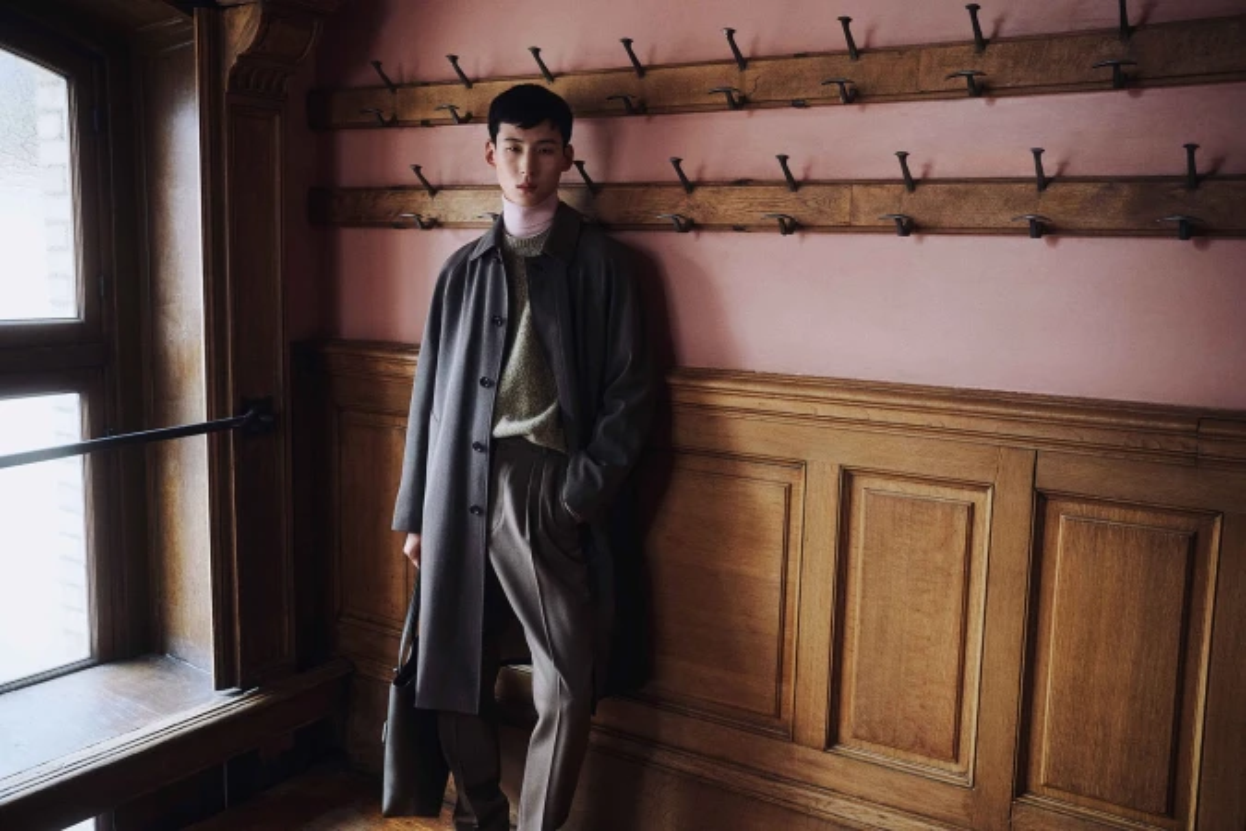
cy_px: 416
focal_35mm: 34
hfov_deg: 56.5
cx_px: 623
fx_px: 1159
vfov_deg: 39.4
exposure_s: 1/125
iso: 1600
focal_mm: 33.5
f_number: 4
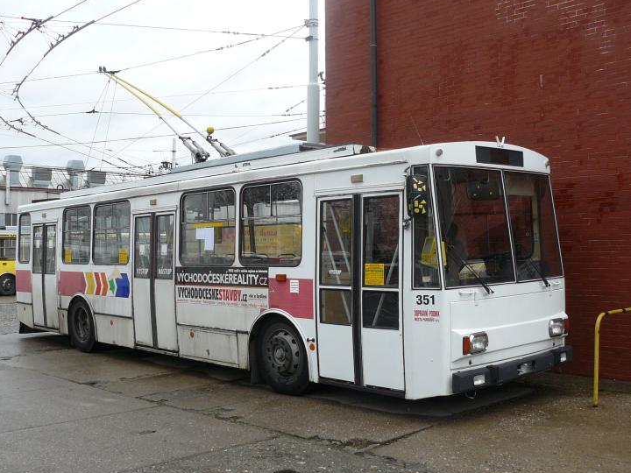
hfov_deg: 46.8
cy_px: 254
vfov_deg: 35.9
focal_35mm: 40
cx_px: 307
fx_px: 729
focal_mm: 6
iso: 100
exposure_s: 1/200
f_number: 4
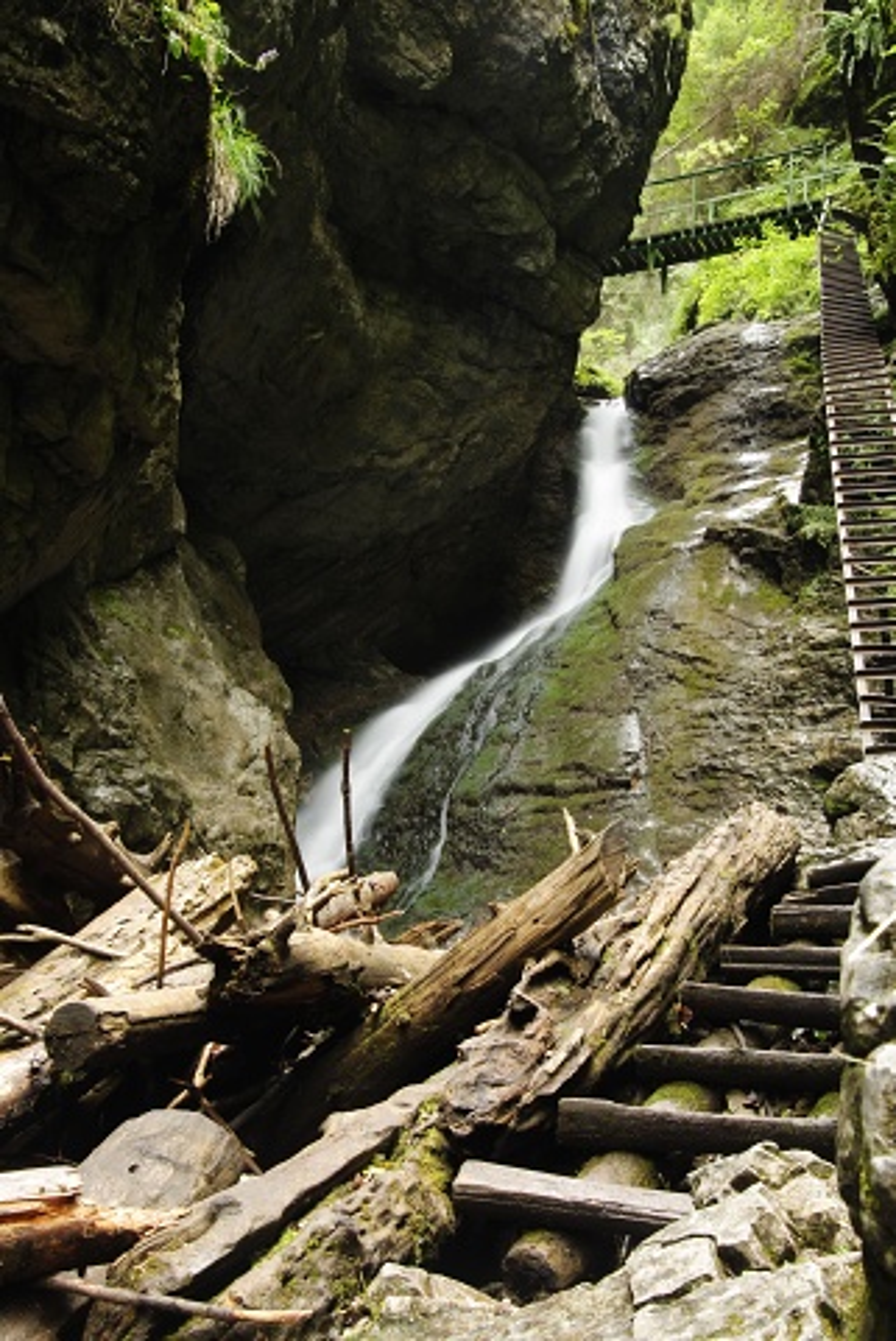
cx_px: 448
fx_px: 1676
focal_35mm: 45
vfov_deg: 43.6
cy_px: 670
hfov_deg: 29.9
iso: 100
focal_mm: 30
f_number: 18
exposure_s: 4
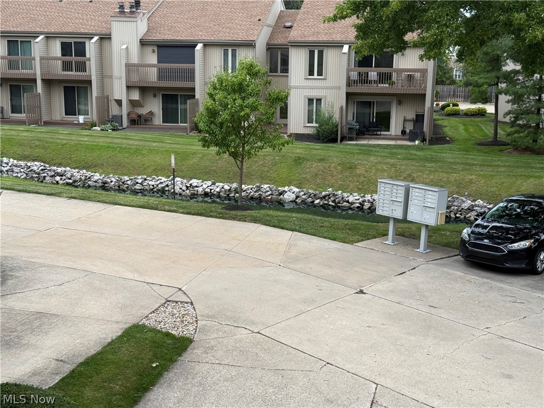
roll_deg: -1.2
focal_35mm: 48
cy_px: 204
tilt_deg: -10.9
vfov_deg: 30.3
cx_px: 272
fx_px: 754
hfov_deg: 39.7
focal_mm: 6.76
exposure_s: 1/693
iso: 64
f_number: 1.78
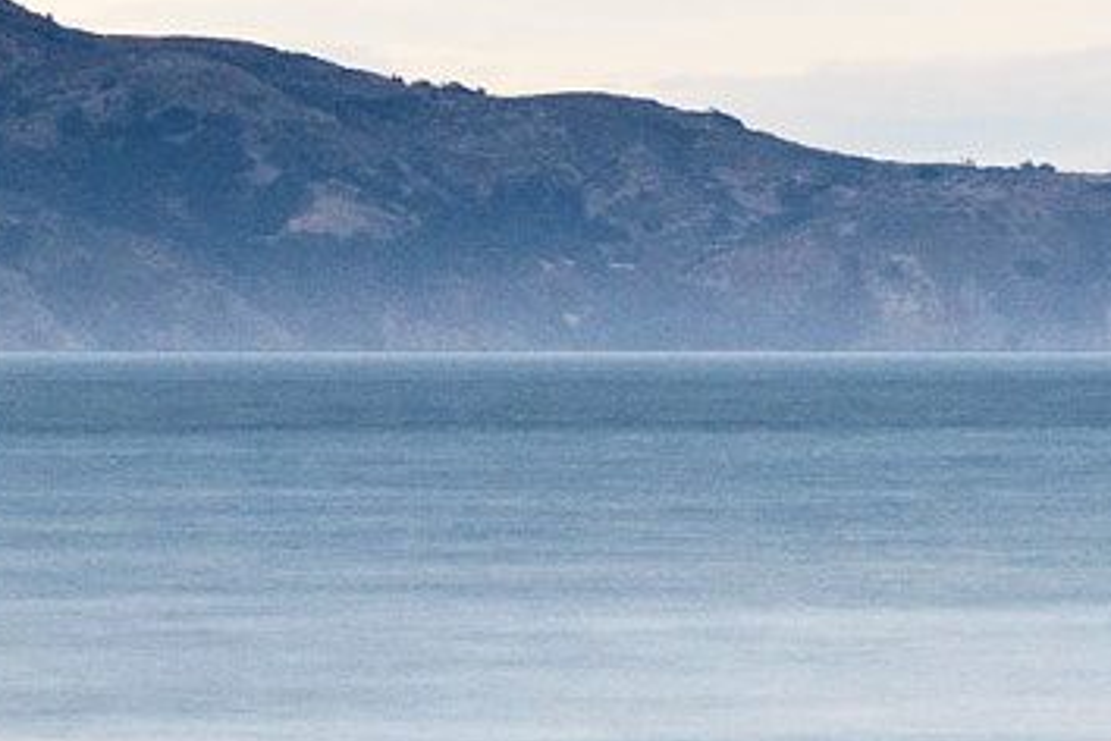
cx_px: 1513
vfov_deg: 3.7
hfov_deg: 5.5
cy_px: 385
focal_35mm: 375
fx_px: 11572
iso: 200
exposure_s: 17
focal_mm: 55
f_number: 13
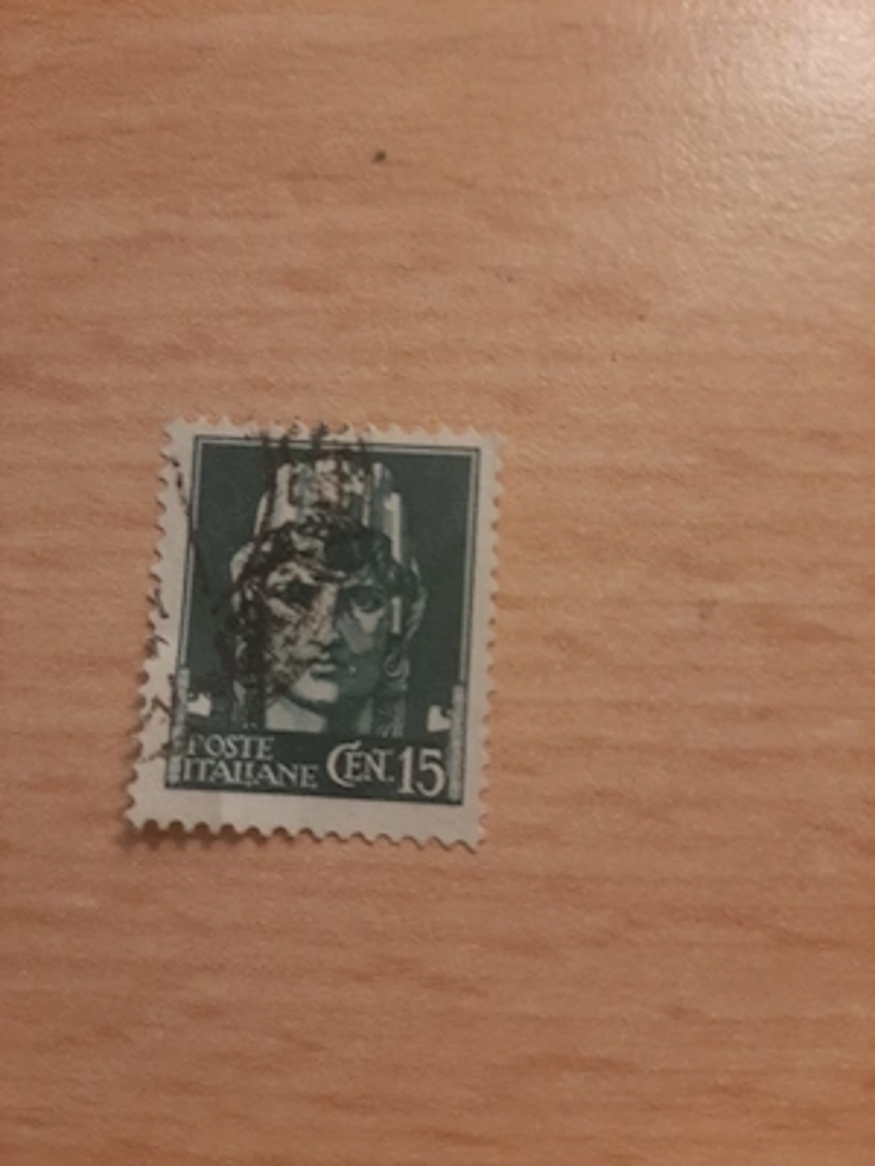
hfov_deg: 53.1
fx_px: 876
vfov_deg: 67.3
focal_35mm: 26
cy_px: 583
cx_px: 438
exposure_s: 1/50
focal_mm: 3.93
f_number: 1.7
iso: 64
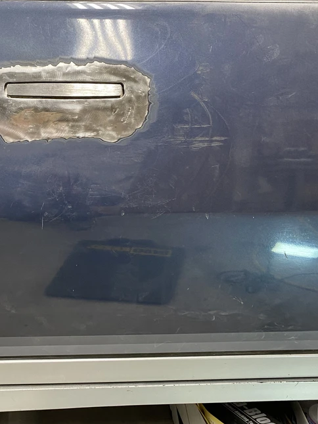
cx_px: 58
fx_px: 527
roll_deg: +0.1
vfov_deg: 43.2
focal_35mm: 43
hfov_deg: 32.6
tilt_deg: -13.7
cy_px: 142
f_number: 1.8
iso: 100
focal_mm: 4.25
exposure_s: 1/60
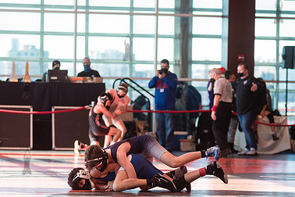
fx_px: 1573
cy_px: 123
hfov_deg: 10.7
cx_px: 127
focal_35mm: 192
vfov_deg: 7.2
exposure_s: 1/400
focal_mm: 125
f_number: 4
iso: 400
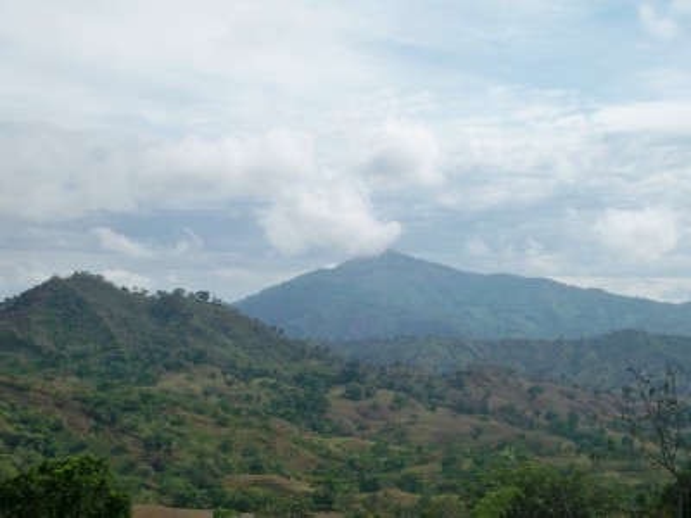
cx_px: 346
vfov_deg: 26.6
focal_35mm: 55
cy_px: 259
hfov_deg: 34.9
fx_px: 1098
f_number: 6.1
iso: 80
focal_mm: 9.7
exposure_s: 1/800
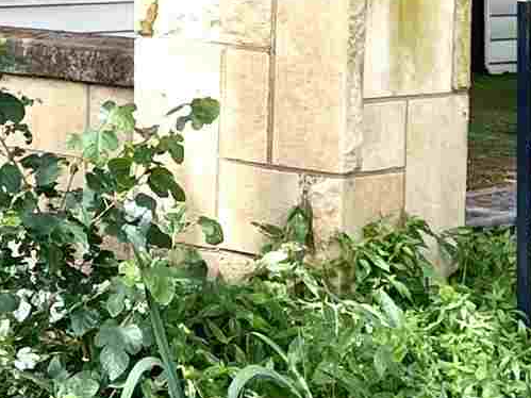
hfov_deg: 11.7
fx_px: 2454
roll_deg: -1.0
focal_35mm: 160
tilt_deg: -0.5
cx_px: -326
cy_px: -115
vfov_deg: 9.1
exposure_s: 1/718
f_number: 1.5
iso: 50
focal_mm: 5.7
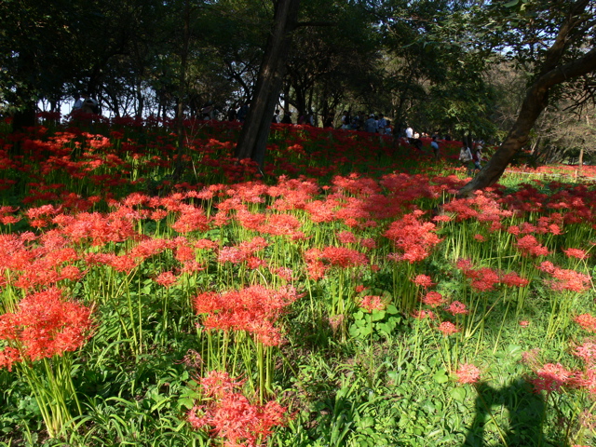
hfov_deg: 52.6
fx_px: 603
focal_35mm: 35
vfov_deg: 40.7
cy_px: 224
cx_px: 298
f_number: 5.6
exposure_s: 1/125
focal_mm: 7.4
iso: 80
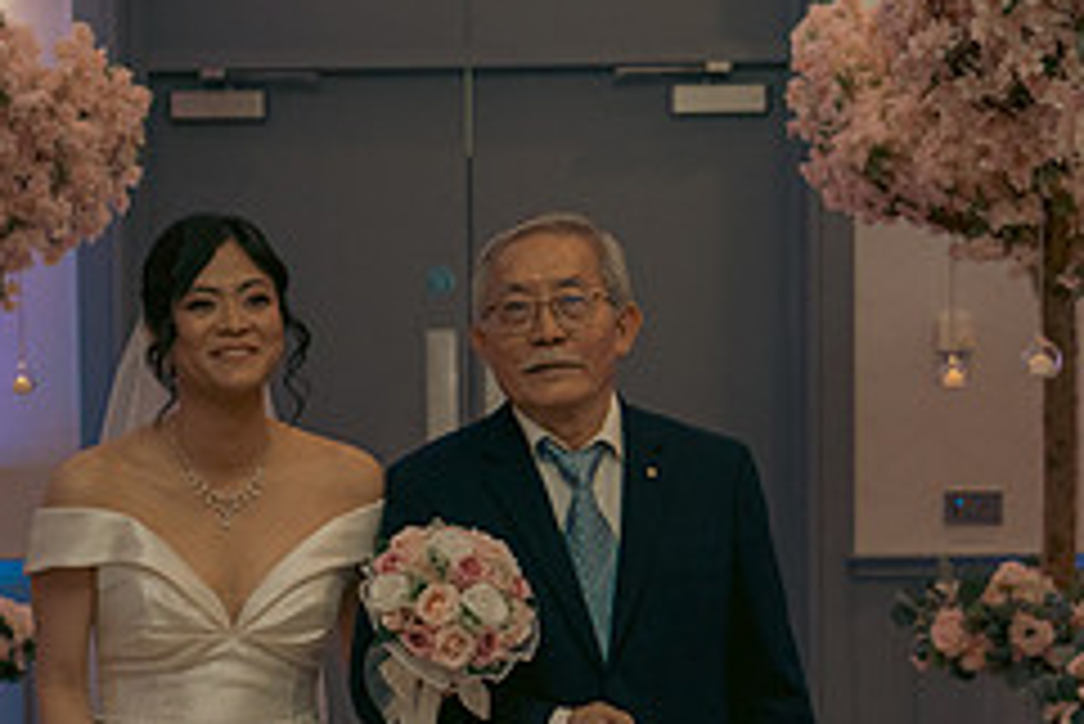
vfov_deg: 9.9
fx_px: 4128
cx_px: 346
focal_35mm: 137
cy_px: 776
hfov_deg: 14.9
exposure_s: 1/160
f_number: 3.5
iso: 2500
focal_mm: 57
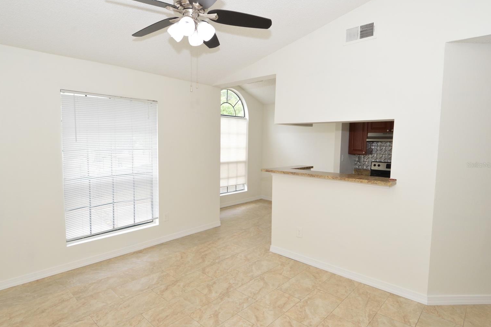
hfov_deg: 86.9
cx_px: 236
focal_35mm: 19
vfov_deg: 64.5
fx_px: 259
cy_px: 165
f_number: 10
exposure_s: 1/80
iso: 800
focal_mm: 12
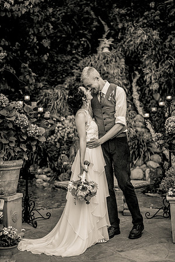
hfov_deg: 24.6
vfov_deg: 36.2
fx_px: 401
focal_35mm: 55
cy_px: 131
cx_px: 88
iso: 500
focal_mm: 55
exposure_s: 1/320
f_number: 2.2
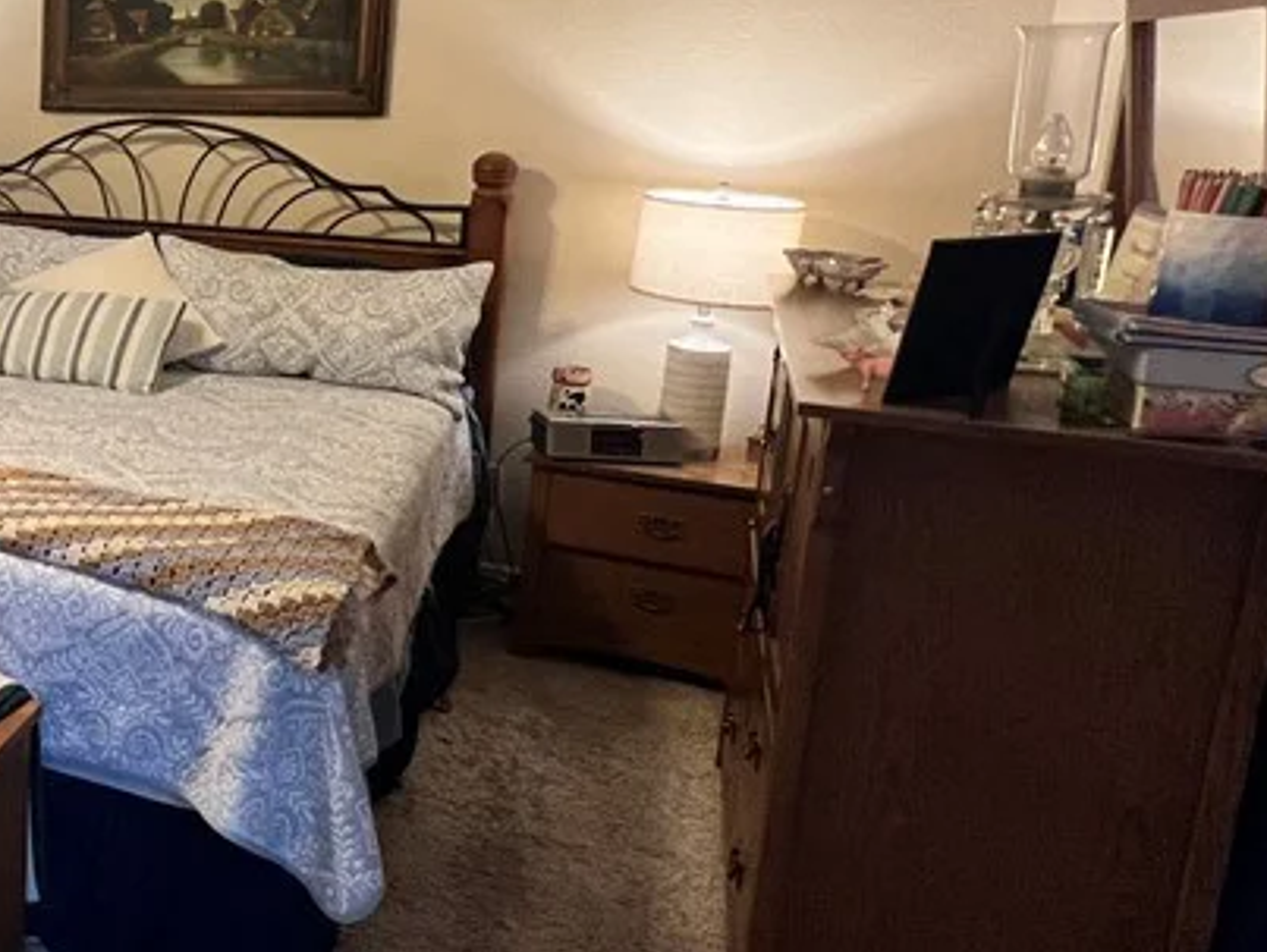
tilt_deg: -11.3
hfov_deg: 40.5
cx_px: -223
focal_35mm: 33
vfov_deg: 42.4
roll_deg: +0.1
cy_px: 311
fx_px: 1209
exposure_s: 1/60
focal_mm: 1.57
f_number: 1.8
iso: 320
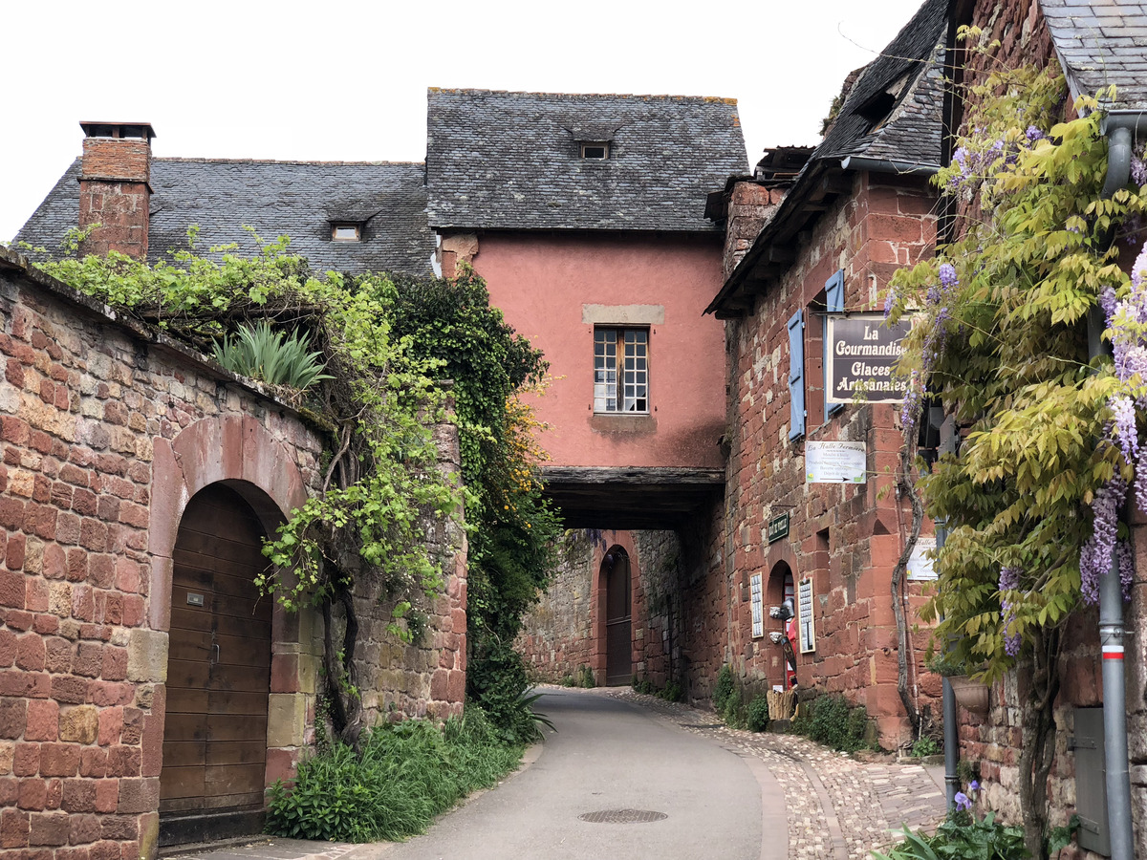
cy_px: 430
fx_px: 1723
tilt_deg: +11.1
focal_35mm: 52
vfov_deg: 28.0
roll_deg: +0.3
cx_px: 574
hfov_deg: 36.8
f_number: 2.4
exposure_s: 1/318
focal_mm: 6
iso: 16
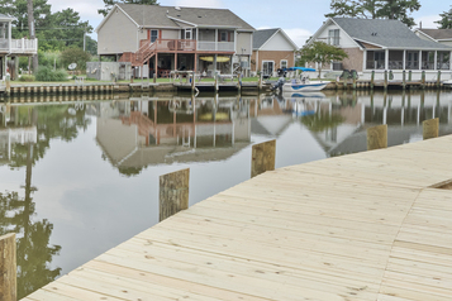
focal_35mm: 43
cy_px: 90
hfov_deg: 41.3
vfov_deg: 30.8
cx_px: 32
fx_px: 540
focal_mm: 15
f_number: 8
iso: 320
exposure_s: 1/1000
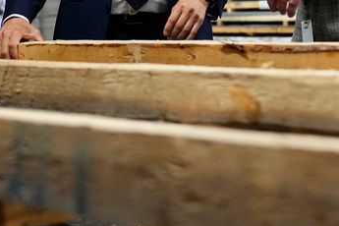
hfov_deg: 20.1
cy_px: -74
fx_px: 951
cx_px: 245
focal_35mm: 101
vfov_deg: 13.1
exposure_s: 1/400
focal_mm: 34
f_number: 2.8
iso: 4000
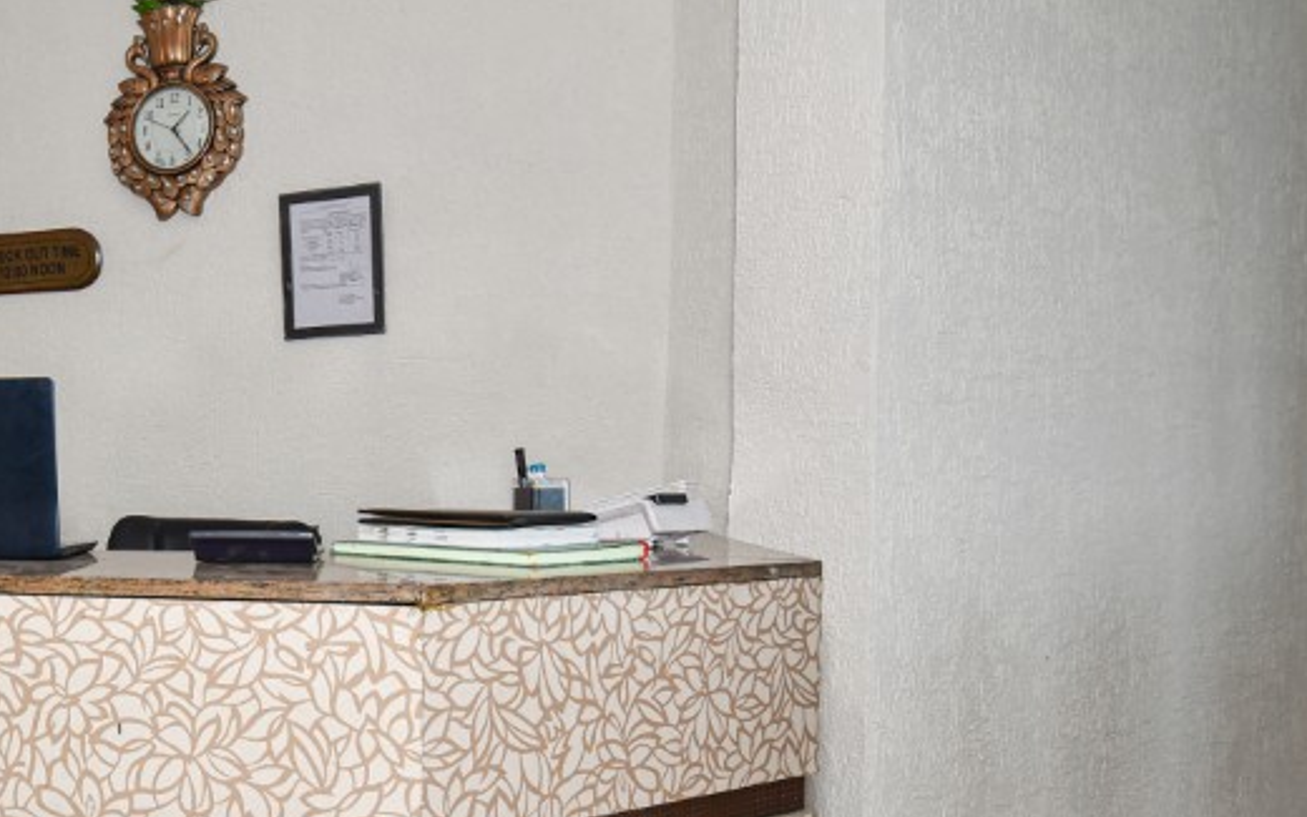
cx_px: 139
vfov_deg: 37.0
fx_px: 1211
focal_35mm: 34
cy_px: 519
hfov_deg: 50.5
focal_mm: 16
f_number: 8
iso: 800
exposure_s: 1/100
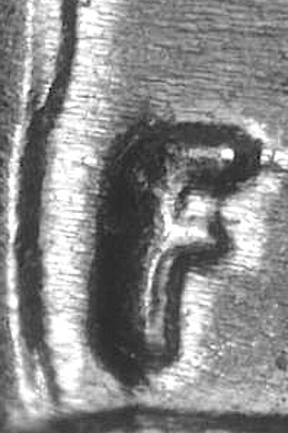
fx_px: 4140
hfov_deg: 4.0
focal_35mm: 345
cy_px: 236
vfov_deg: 6.0
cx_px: 185
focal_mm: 32
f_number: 5.1
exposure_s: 1/4.1
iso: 110
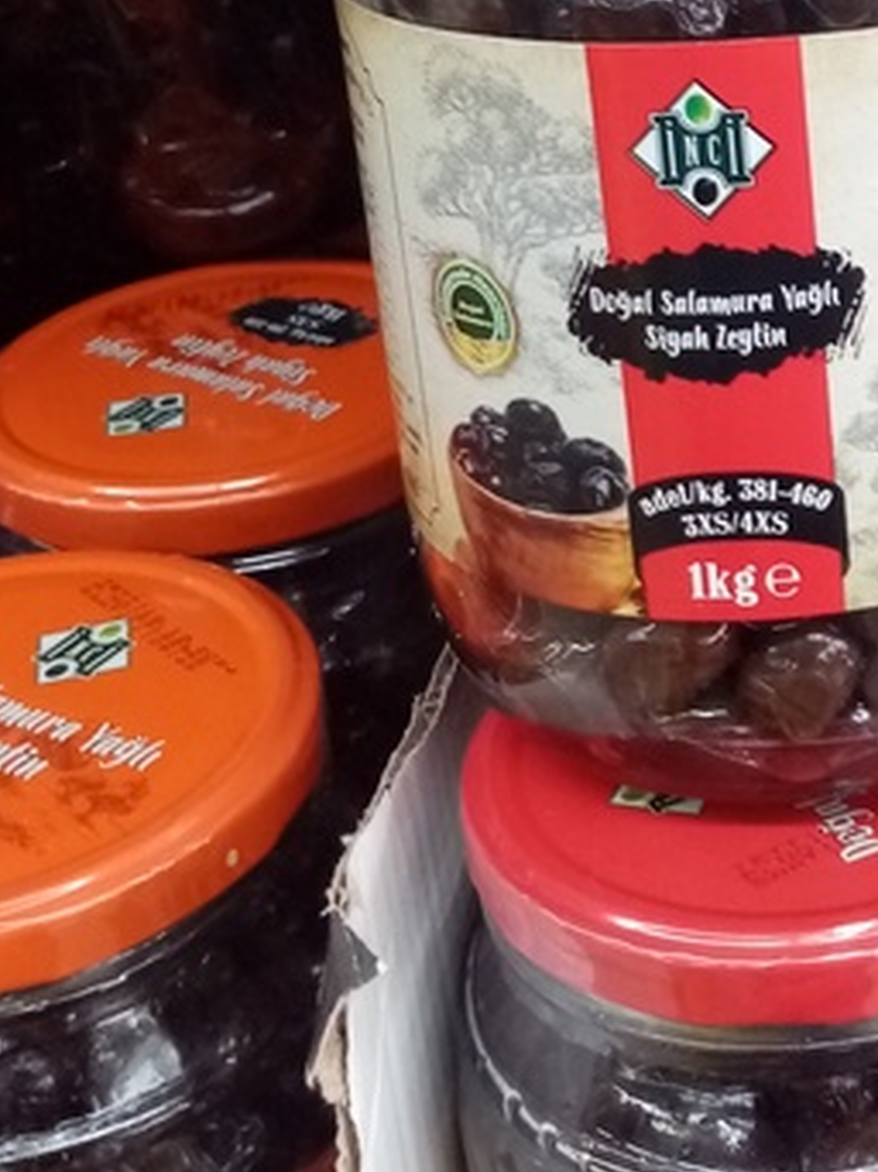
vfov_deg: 27.3
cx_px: 1008
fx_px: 2370
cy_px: 257
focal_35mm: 70
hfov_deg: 19.9
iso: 281
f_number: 1.8
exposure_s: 1/33.3
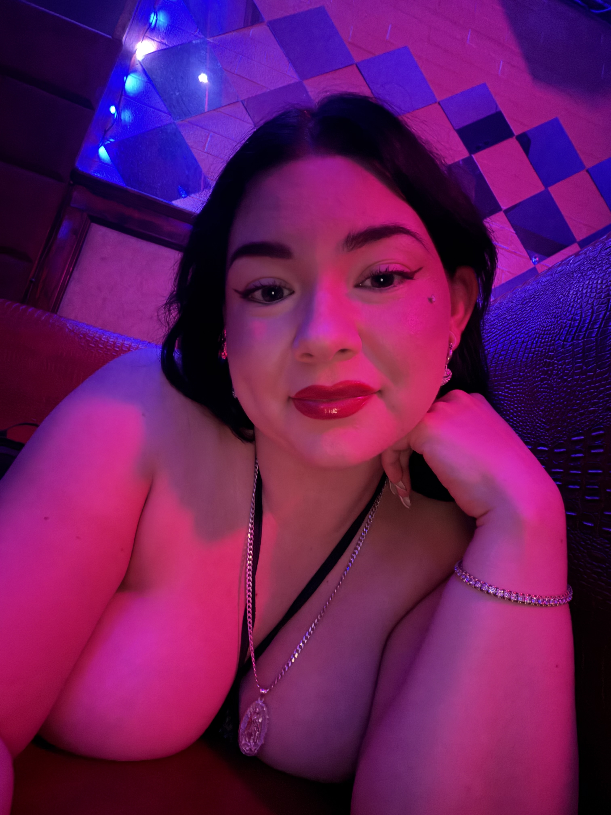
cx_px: 306
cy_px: 408
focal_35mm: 20
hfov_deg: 66.0
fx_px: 471
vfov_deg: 81.7
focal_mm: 2.71
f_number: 1.9
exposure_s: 1/7
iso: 2500
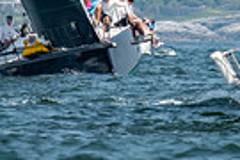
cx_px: 131
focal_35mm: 2136
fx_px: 14239
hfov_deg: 1.0
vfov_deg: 0.6
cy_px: -87
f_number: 4
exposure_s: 1/3200
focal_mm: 300
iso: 200
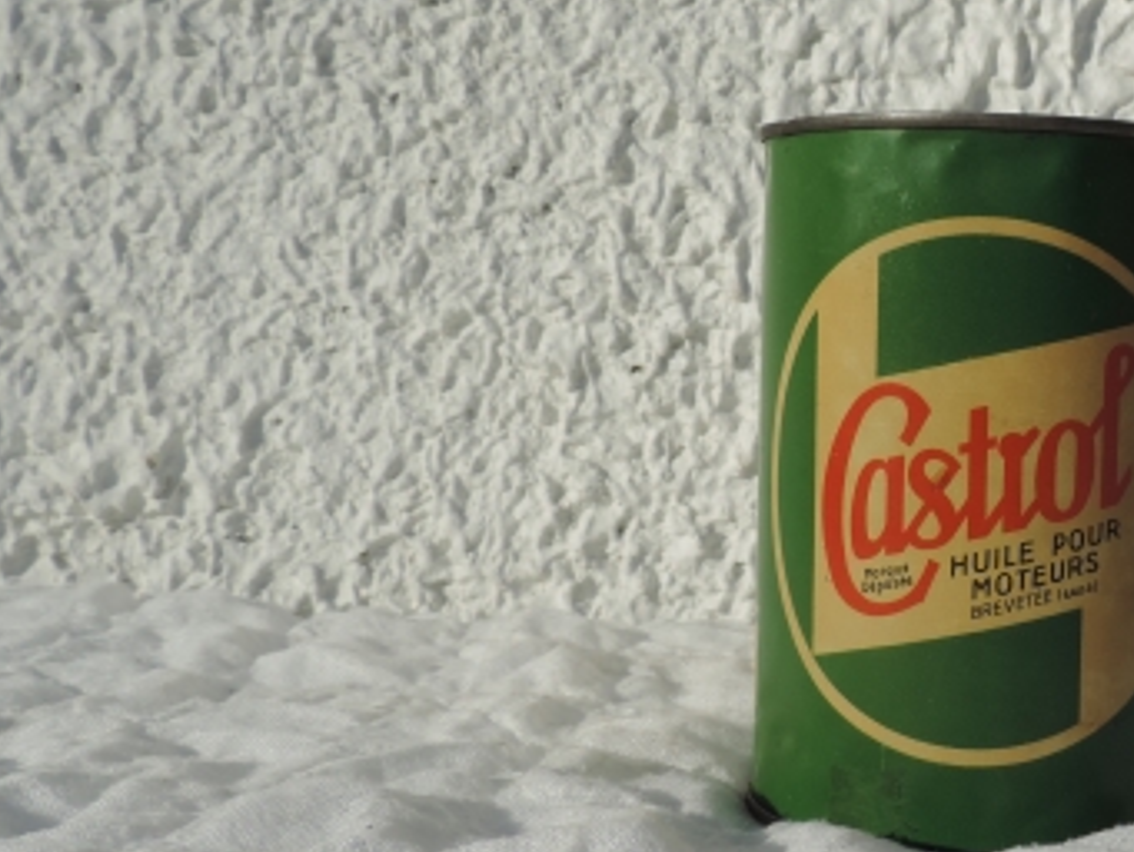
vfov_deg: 25.2
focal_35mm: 58
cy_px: 386
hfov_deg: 31.9
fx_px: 1901
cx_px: 984
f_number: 4
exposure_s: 1/1250
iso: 80
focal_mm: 5.8
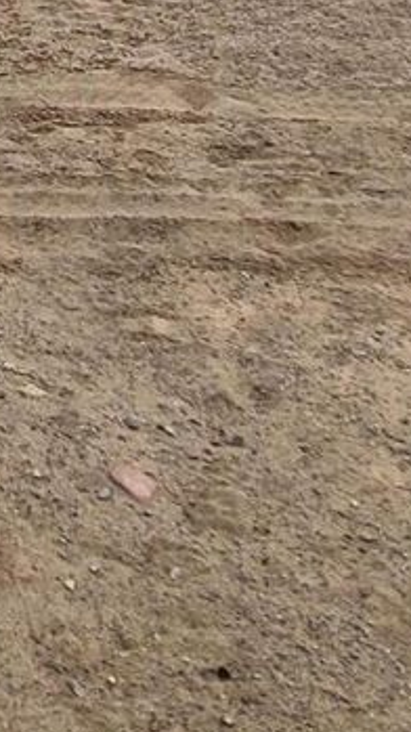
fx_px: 1261
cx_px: -247
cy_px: -313
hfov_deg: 16.5
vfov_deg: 25.7
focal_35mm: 65
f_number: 2.2
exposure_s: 1/2180
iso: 32
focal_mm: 1.74
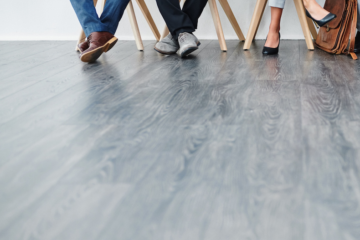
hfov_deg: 31.4
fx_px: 620
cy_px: 106
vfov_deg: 21.9
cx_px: 295
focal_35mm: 62
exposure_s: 1/200
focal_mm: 35
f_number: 2.2
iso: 640
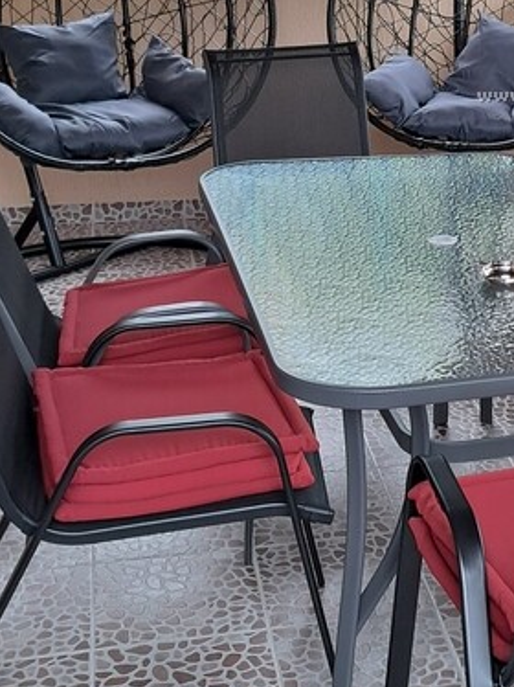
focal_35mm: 74
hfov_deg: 19.2
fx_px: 1467
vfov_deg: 25.3
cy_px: 28
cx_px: 543
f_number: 1.8
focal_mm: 4
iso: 64
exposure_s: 1/50
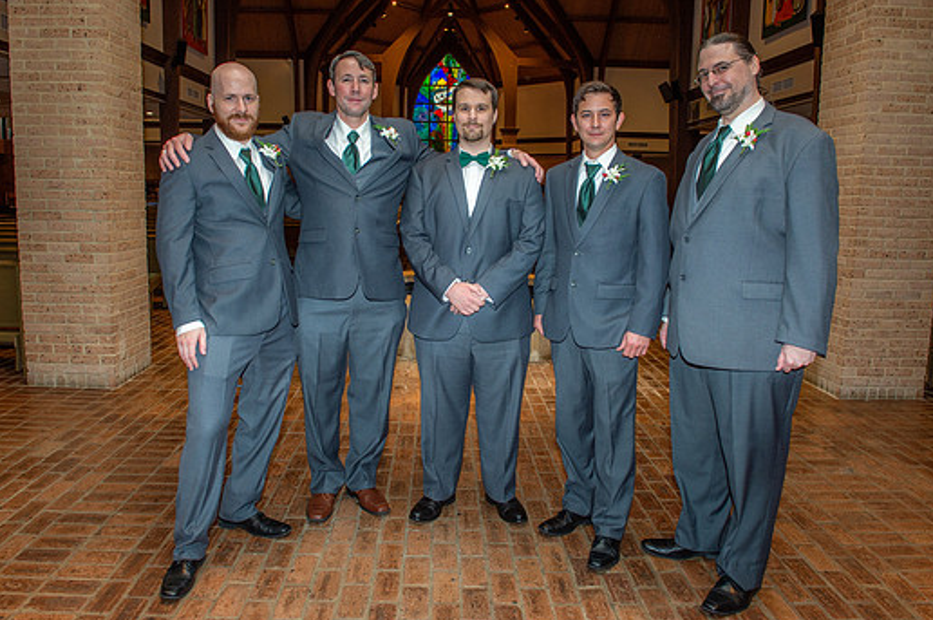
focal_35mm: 27
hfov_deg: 67.4
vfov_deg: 47.8
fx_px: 699
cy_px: 286
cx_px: 452
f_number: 5.6
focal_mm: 24
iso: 1250
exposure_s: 1/160
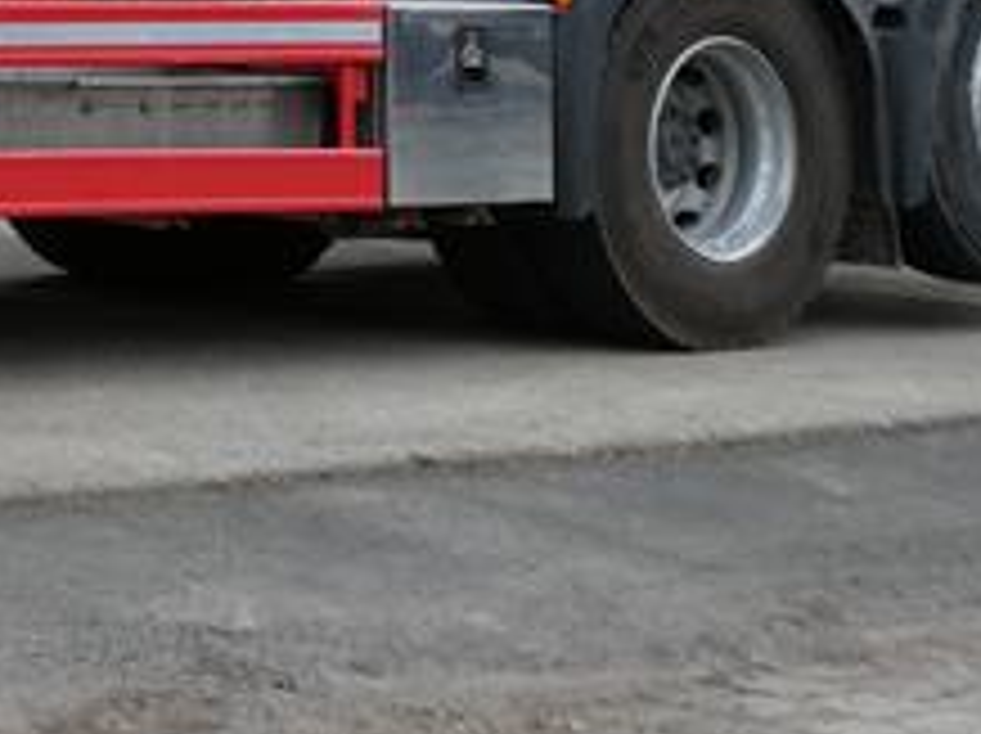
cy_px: -581
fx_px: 3850
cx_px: -436
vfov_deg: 10.3
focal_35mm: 136
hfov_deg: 13.7
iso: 80
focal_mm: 6.7
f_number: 3.7
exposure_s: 1/250
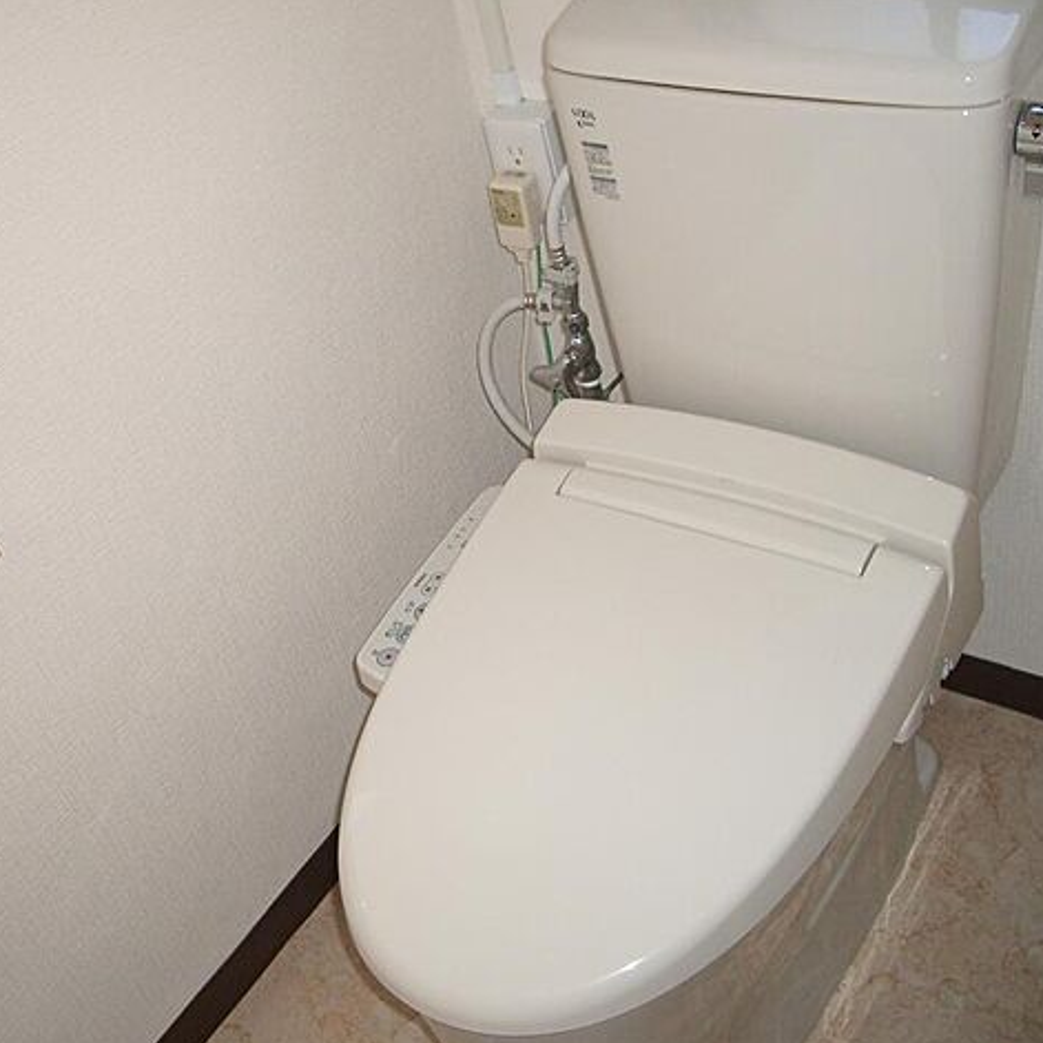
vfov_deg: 40.0
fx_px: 1432
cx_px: 376
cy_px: 523
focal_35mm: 42
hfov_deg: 39.7
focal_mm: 5.8
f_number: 2.6
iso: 200
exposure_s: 1/60
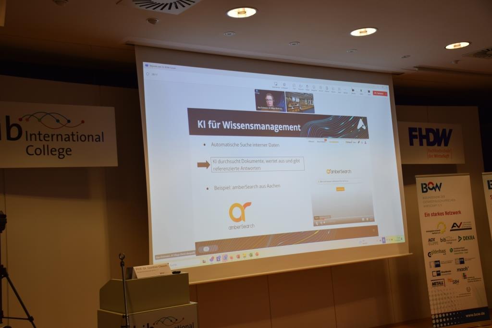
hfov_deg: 41.1
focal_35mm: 48
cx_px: 246
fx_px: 656
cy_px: 164
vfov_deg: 28.1
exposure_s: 1/60
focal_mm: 32
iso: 560
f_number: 4
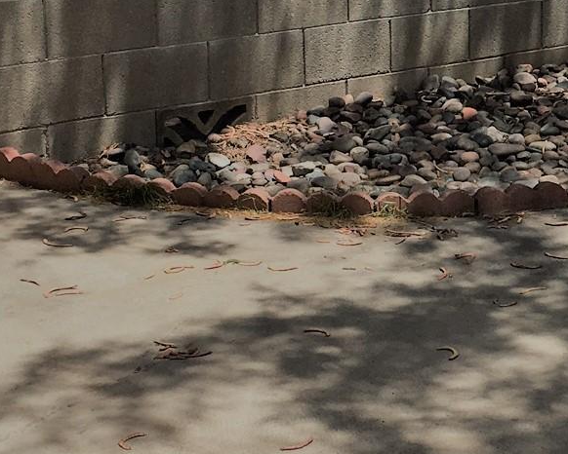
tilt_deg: -15.3
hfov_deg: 19.1
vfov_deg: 15.7
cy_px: 185
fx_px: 1648
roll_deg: -1.8
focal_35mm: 98
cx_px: 556
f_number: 2.2
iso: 25
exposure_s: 1/2079
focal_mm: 4.15
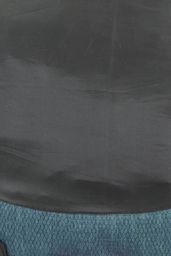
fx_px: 1176
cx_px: 110
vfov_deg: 12.4
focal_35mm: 165
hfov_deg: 8.3
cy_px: 224
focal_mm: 50
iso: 800
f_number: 10
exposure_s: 1/160
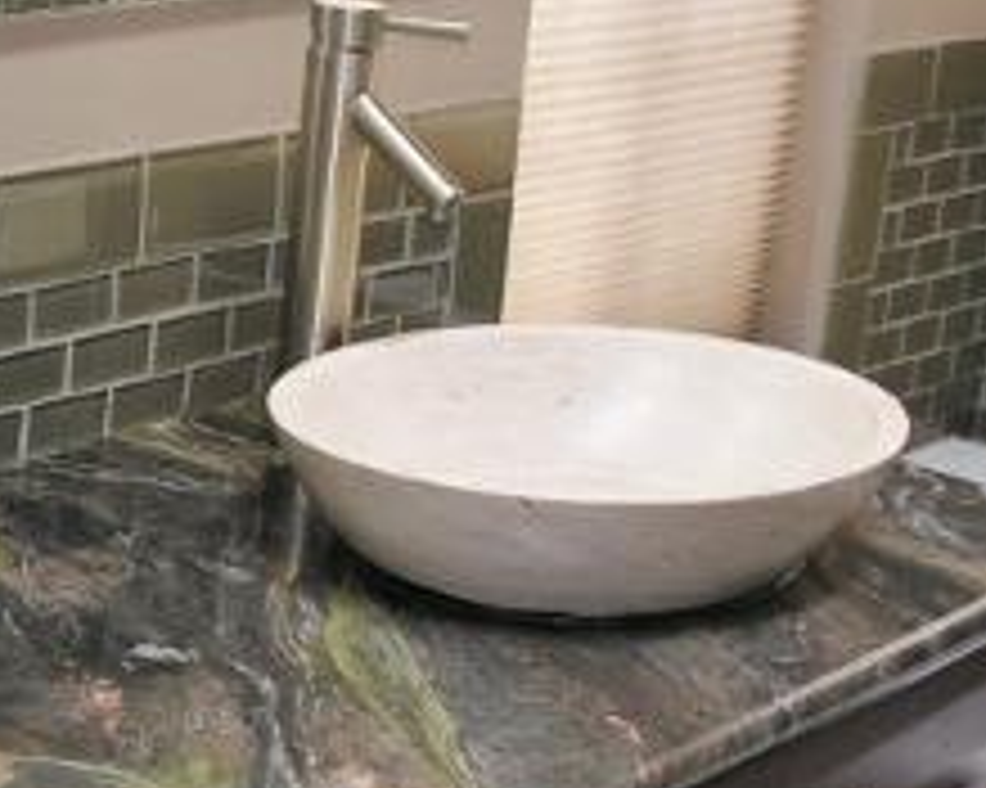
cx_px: 122
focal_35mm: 100
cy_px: 567
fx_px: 2917
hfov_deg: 18.9
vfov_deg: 15.3
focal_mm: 8.9
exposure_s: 1/30
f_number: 2.8
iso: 50
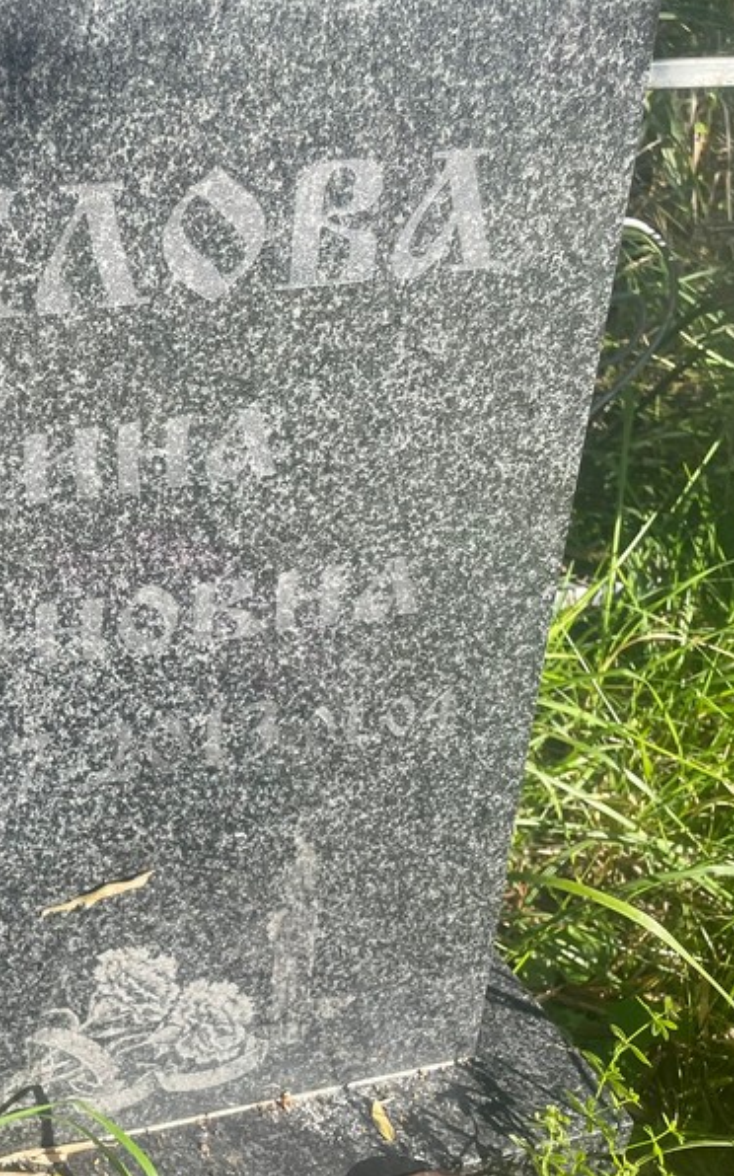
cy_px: 588
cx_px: -2
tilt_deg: -23.5
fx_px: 1185
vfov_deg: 52.8
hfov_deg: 31.7
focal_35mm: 37
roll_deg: +1.1
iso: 32
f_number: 1.6
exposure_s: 1/882
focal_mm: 4.2
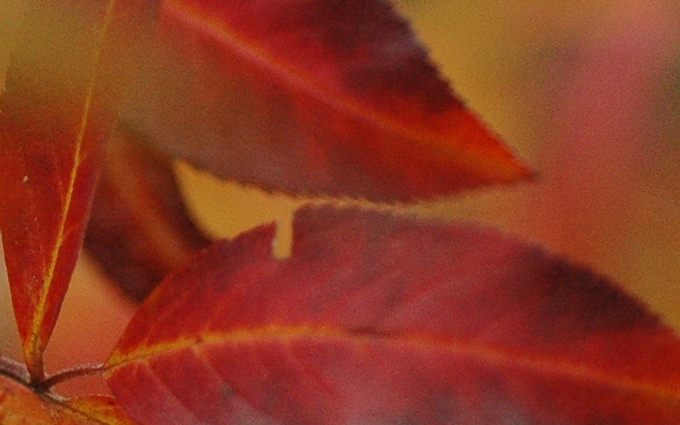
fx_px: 6376
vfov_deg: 3.8
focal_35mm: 344
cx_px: -353
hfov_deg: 6.0
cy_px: 198
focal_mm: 60
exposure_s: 1/2000
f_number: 3.3
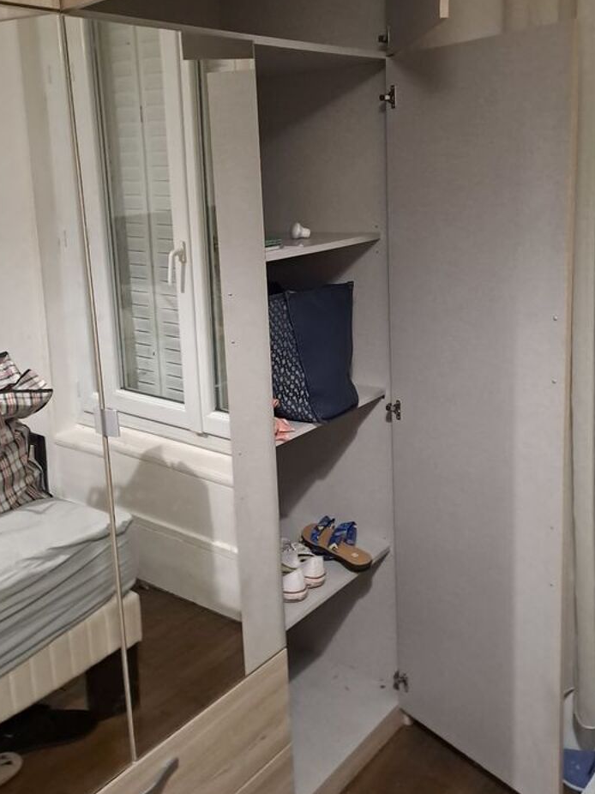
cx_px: 293
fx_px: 825
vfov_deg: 51.2
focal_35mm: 36
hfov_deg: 39.6
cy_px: 343
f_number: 1.8
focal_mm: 4.65
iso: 640
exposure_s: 1/20
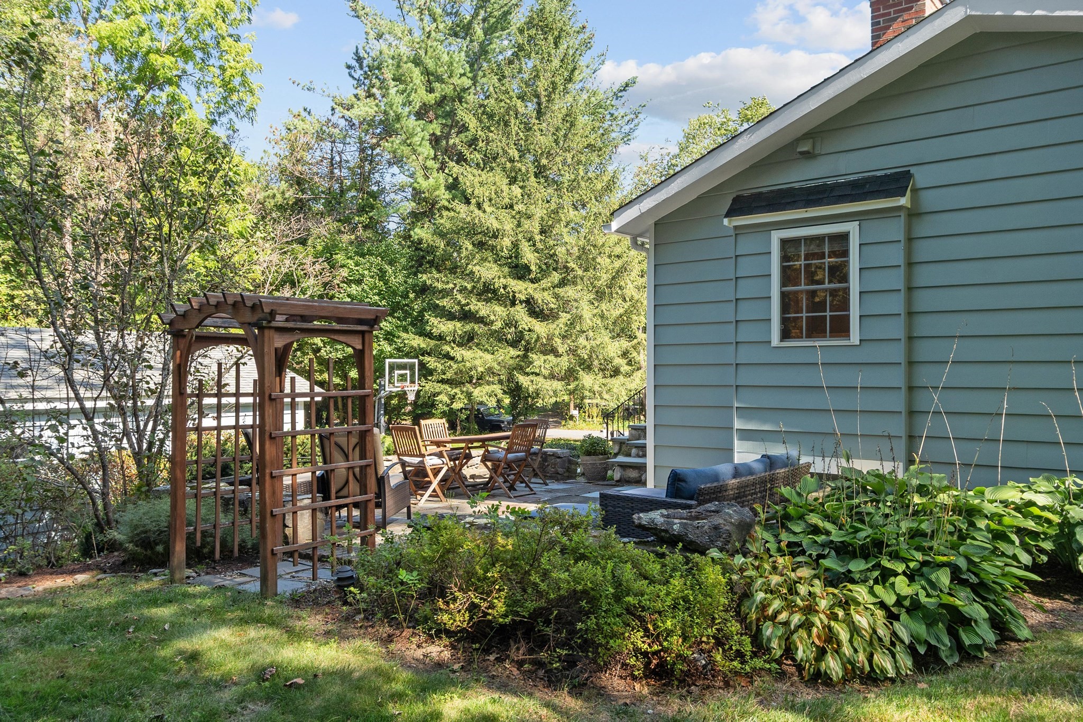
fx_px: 812
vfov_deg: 47.9
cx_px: 542
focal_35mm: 27
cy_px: 361
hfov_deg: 67.4
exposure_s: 1/125
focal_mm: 18
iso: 320
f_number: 8
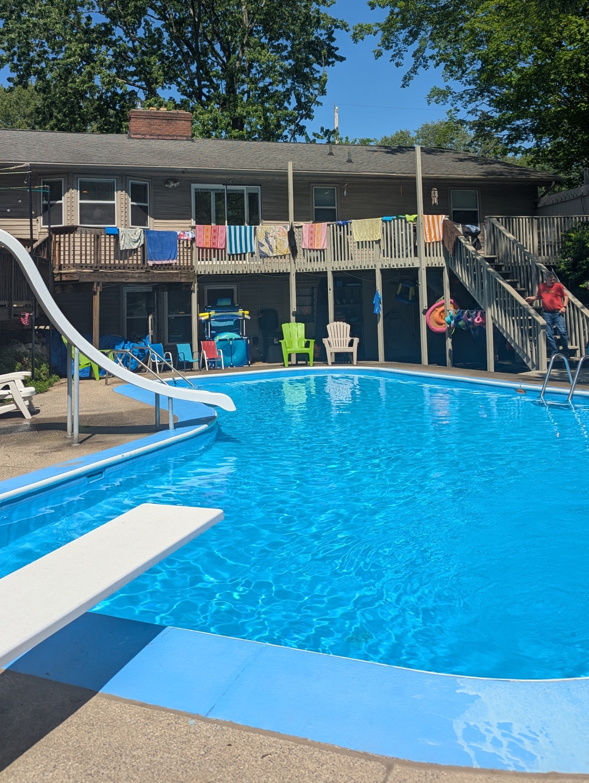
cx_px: 297
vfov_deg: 52.4
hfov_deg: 41.9
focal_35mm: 34
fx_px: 770
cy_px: 235
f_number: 1.85
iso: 43
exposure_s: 1/3534
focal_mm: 6.81
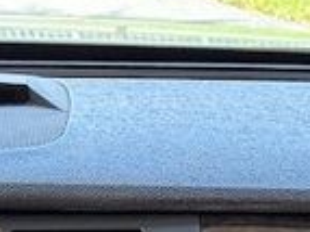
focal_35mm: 172
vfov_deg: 7.3
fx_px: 1539
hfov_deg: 10.3
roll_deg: -5.3
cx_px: 674
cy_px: 770
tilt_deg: -33.8
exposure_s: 1/203
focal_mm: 6.76
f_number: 1.78
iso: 160
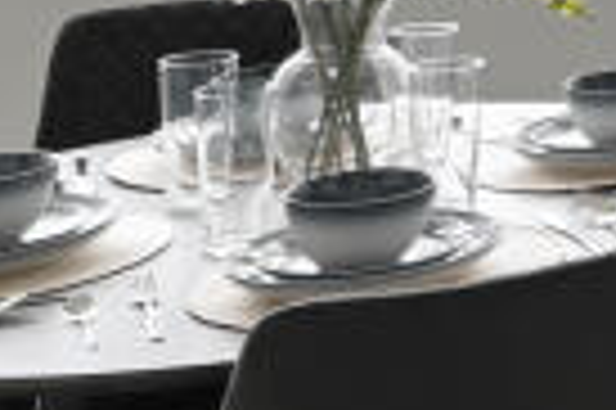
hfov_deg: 14.2
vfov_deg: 12.2
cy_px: -252
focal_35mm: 105
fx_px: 1795
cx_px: 1430
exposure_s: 1/20
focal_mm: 14
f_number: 7.1
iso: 200
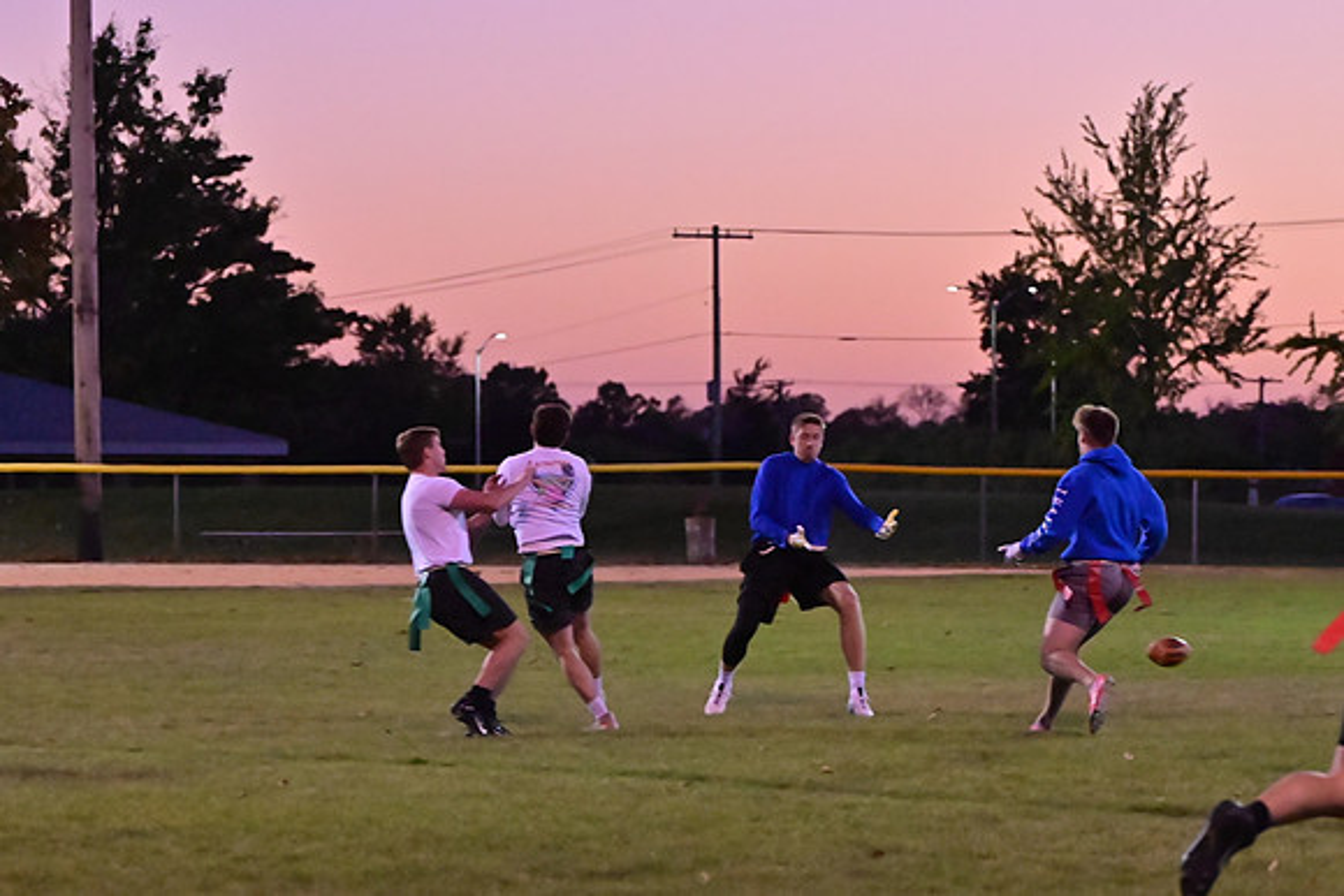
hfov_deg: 13.1
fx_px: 5862
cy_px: 448
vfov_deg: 8.7
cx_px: 672
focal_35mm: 157
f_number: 4
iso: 6400
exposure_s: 1/1000
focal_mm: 105
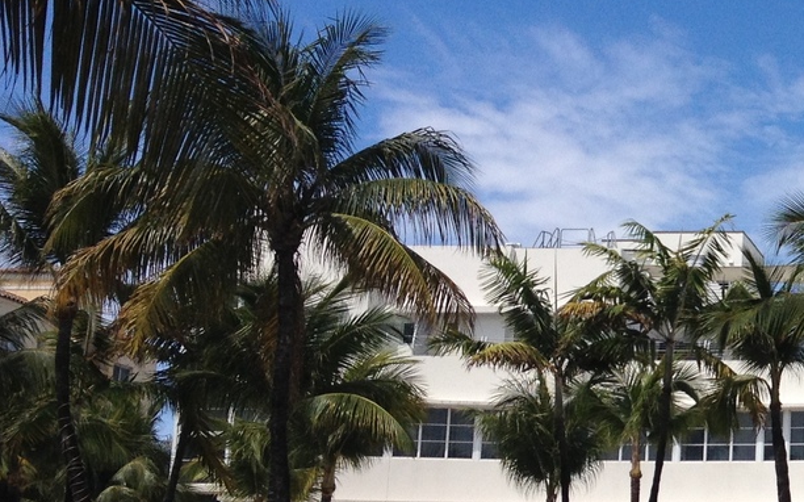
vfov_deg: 13.5
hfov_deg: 19.8
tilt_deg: +9.0
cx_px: 1022
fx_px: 2125
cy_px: 286
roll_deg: -0.2
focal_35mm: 97
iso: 50
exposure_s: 1/2632
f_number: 2.4
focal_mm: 4.28
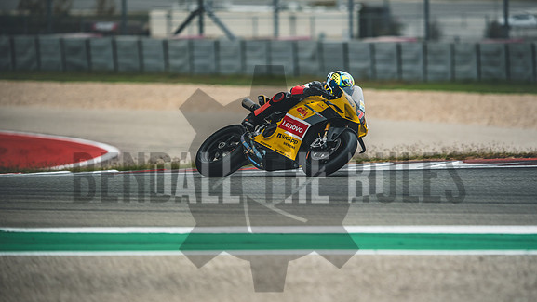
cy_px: 179
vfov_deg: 3.8
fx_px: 4501
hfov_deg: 6.8
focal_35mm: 316
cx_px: 269
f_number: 2
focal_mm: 200
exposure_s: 1/1600
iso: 200
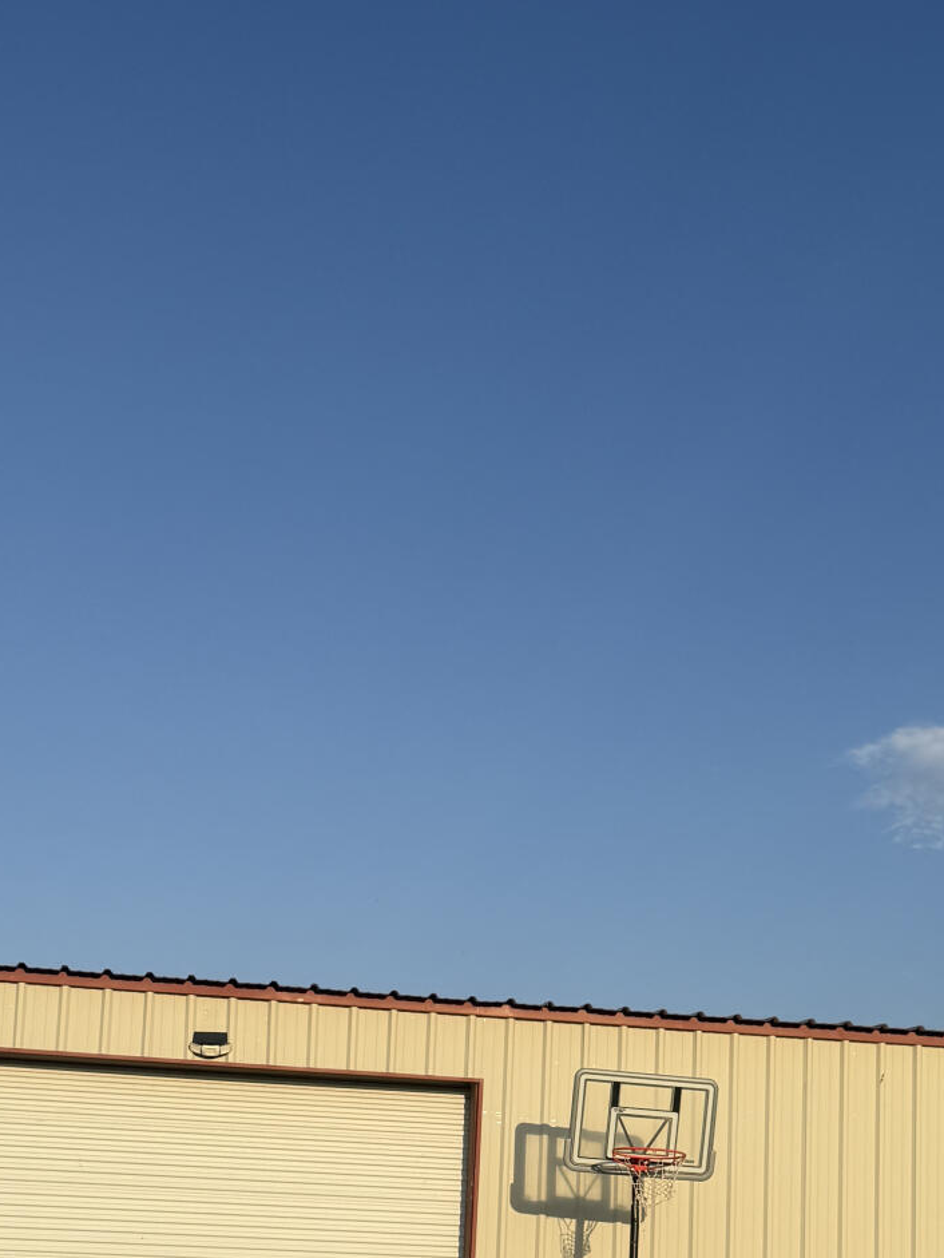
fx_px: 1854
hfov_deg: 28.5
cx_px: 525
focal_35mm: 51
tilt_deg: +7.9
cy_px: 1111
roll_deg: -0.9
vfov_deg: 35.5
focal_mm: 6.76
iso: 80
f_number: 1.78
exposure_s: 1/5714
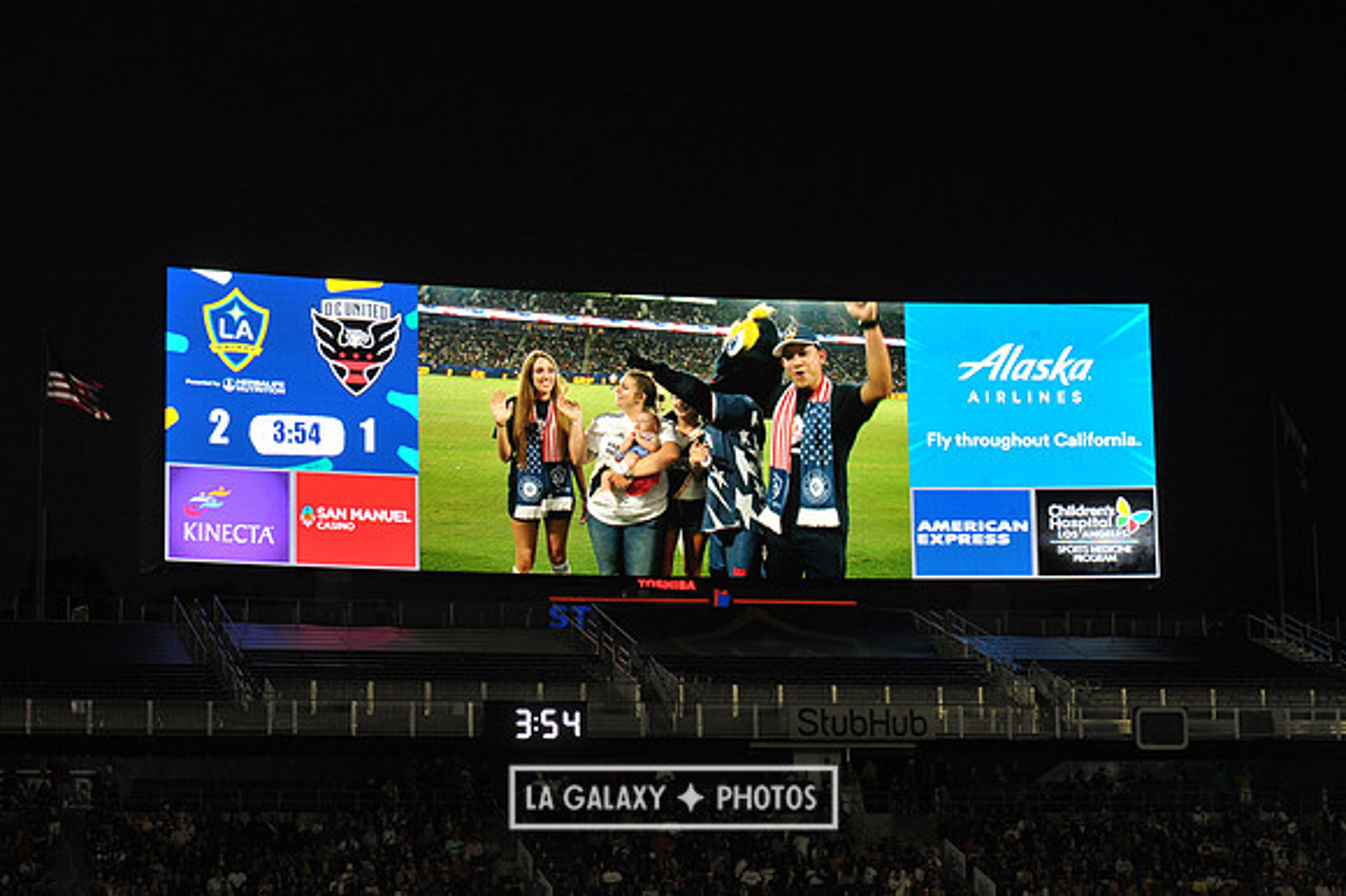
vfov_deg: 14.4
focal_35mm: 95
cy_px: 448
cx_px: 673
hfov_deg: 21.5
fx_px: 3550
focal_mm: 95
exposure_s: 1/320
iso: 1250
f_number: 9
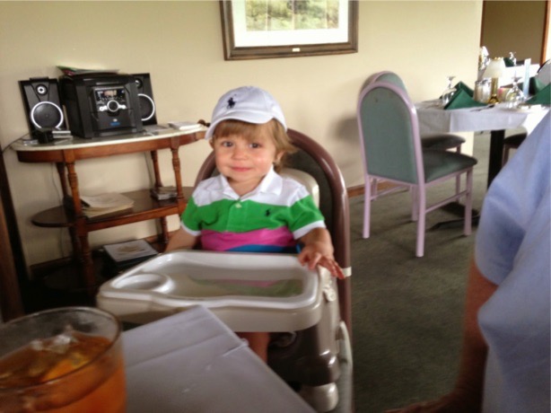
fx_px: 525
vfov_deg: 42.9
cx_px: 276
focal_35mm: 33
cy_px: 206
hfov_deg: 55.4
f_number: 2.4
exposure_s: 1/20
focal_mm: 4.13
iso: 125
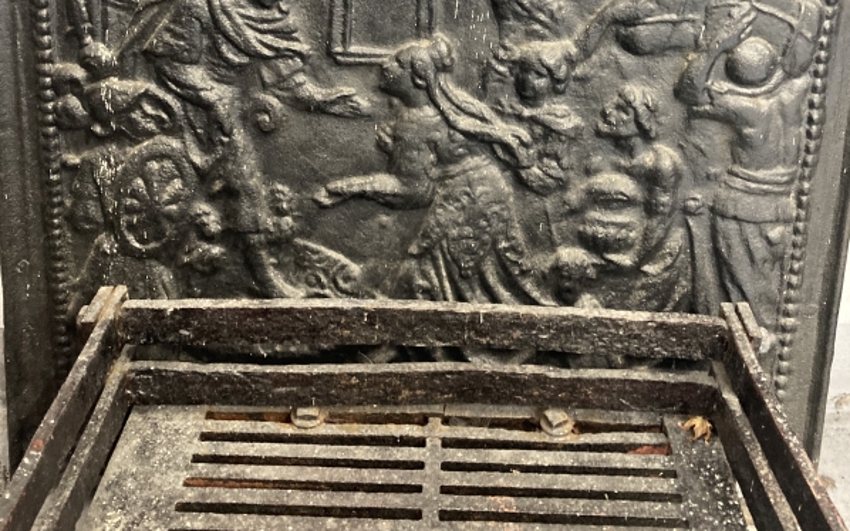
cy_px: 38
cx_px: 427
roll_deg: -0.8
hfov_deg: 49.3
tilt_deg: -19.4
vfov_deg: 30.4
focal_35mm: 40
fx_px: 927
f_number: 1.8
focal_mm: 3.99
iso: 400
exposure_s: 1/25
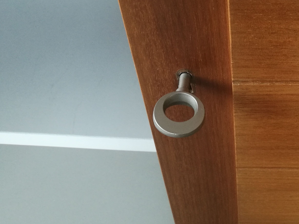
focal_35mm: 46
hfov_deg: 39.4
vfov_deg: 31.3
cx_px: 244
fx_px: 397
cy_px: 80
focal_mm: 4.5
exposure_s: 1/30
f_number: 2.2
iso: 250
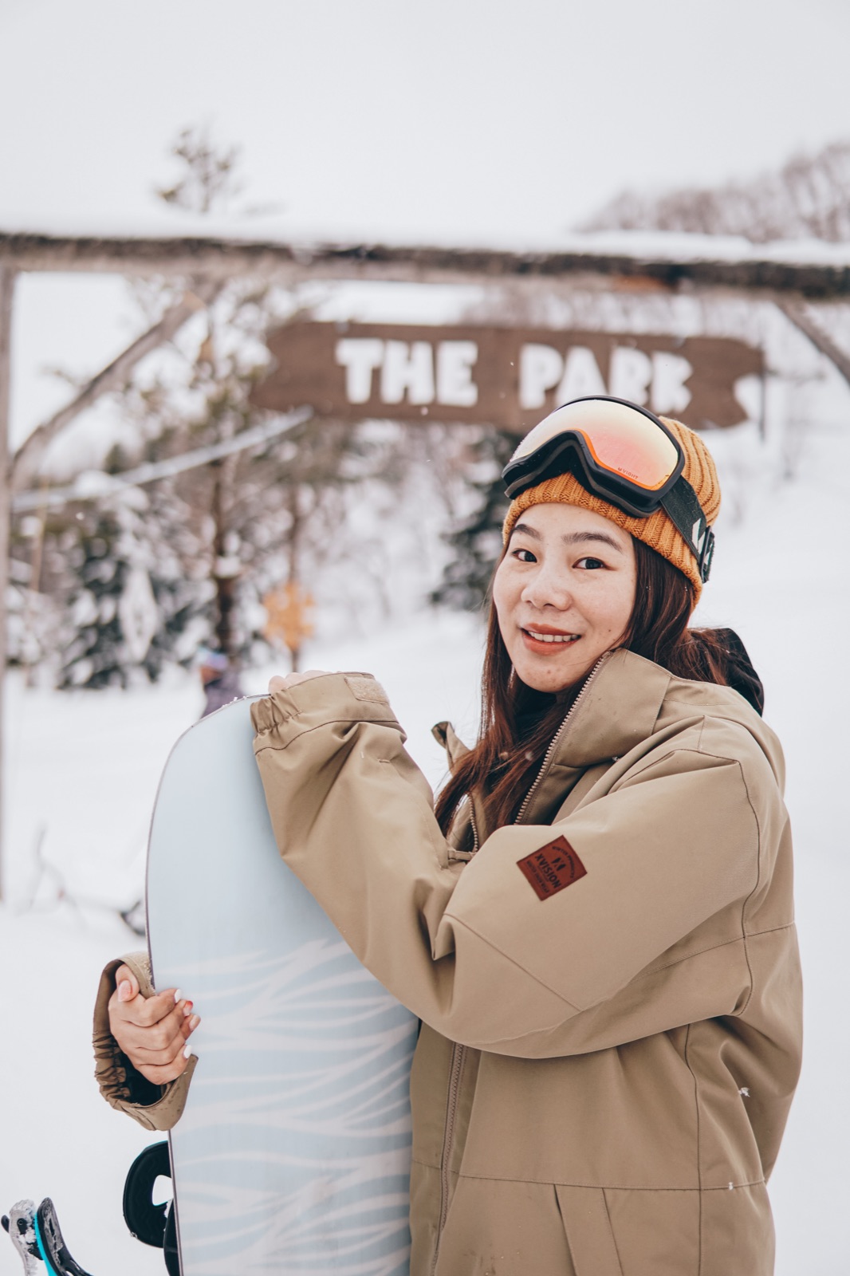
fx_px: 1594
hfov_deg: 29.9
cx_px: 425
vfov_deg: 43.6
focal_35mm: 45
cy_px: 638
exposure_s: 1/4000
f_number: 1.7
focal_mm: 30
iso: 200
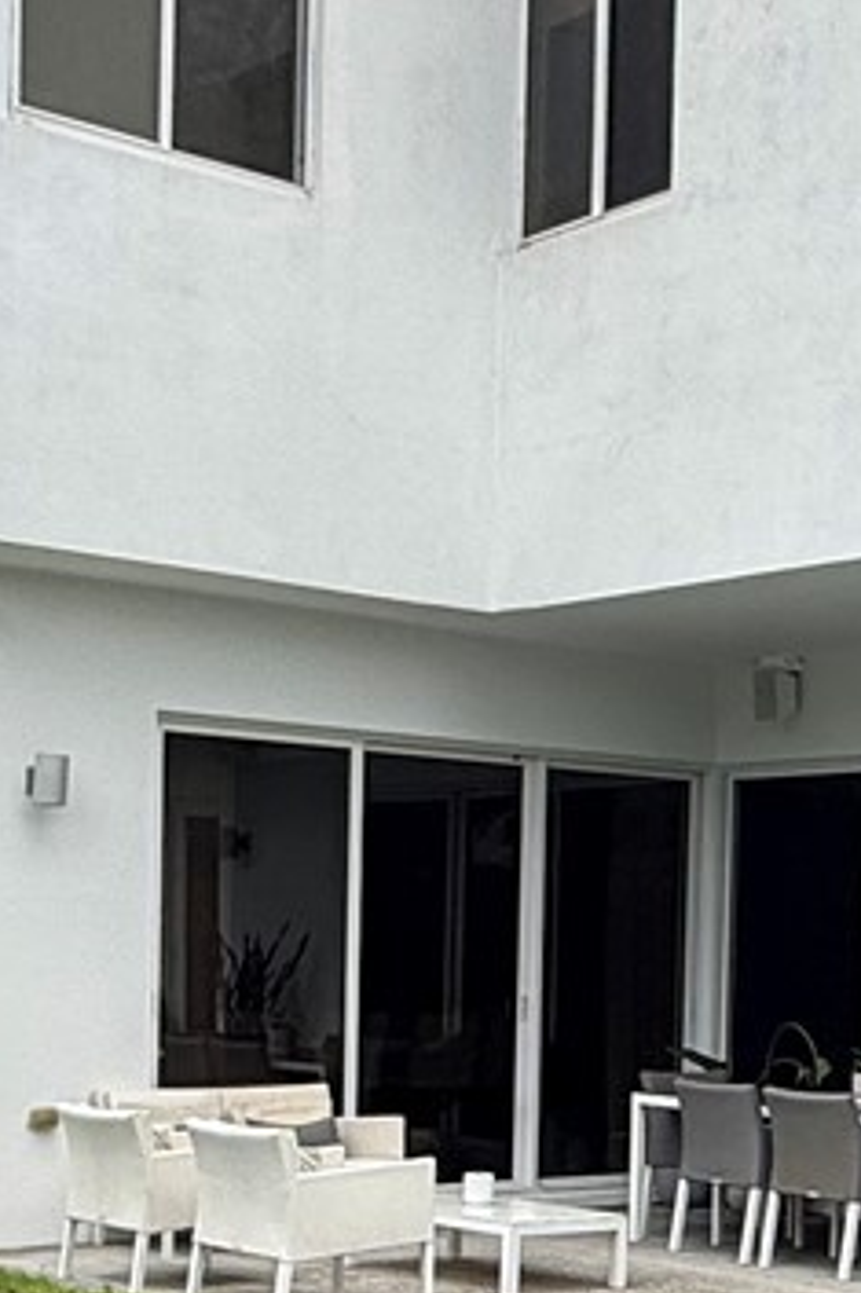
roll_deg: -1.2
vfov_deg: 29.7
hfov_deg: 20.4
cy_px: 1077
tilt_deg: -2.2
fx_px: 2370
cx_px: 638
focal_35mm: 66
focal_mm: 2.22
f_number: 2.2
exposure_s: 1/276
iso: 50
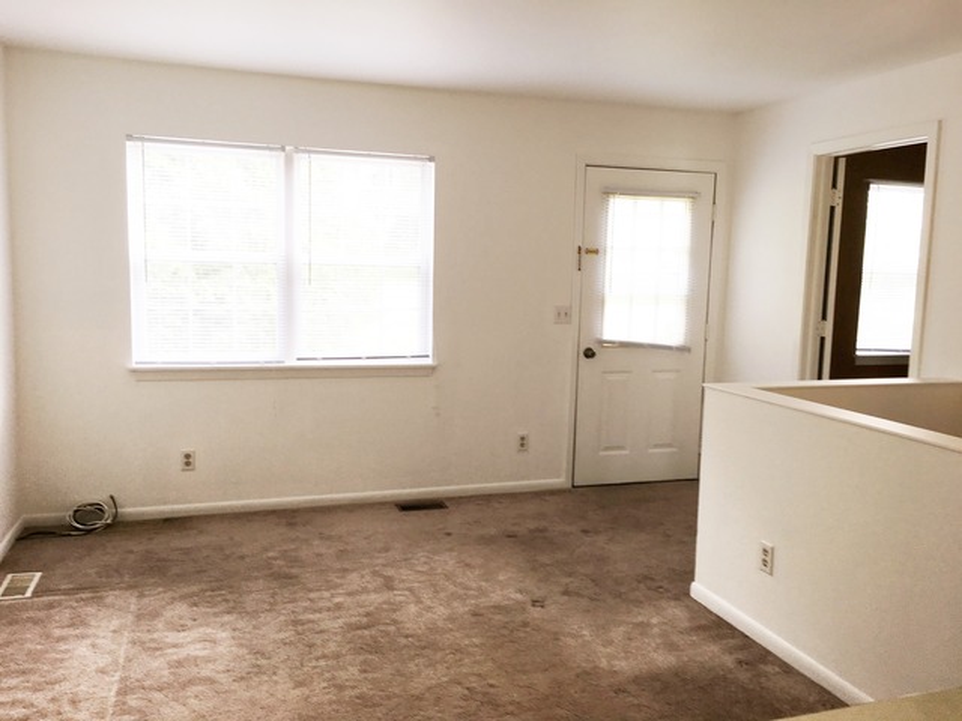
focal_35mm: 29
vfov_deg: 48.2
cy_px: 360
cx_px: 481
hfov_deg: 61.7
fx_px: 806
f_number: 2.2
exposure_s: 1/60
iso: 25
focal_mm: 4.15
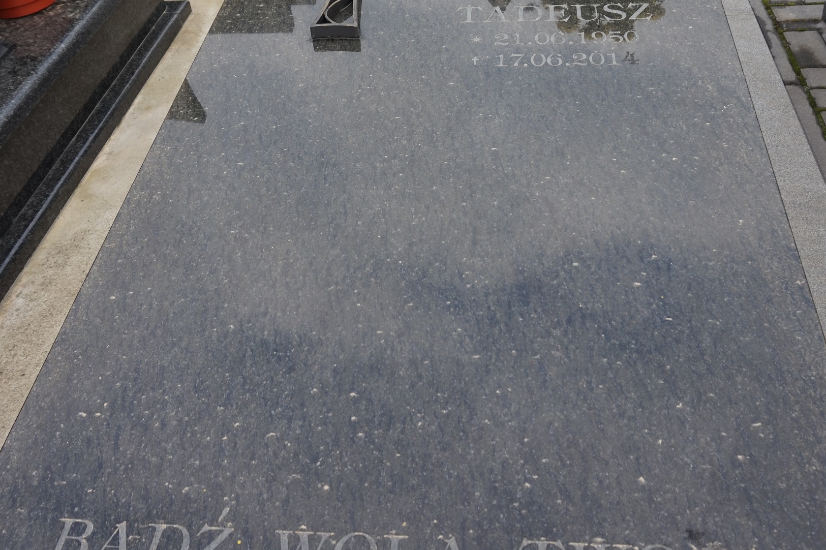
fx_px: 894
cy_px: 150
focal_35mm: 39
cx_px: 437
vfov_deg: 33.6
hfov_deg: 49.5
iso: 100
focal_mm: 16
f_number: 4.5
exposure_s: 1/160
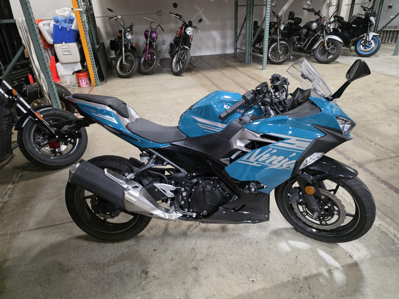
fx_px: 265
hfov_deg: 73.9
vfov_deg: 58.9
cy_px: 150
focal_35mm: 23
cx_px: 200
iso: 2000
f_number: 1.7
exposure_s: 1/120
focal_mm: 6.3
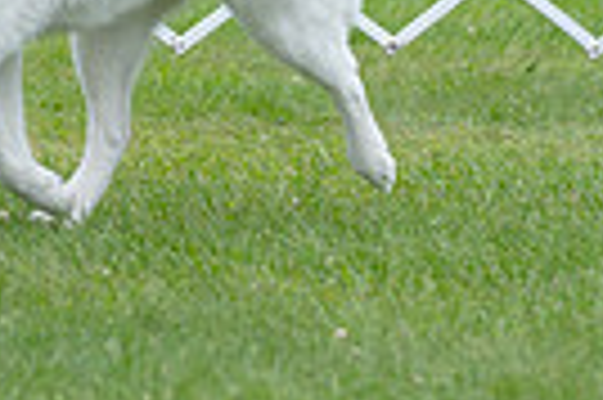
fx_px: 11326
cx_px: -171
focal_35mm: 677
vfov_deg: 2.0
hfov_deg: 3.0
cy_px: -447
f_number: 4.5
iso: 400
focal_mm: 156
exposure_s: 1/1000
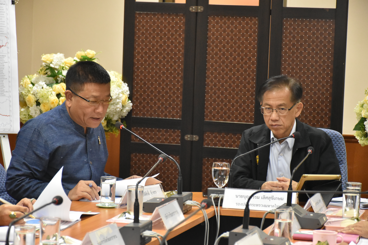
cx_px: 184
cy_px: 122
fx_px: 1227
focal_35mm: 120
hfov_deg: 17.1
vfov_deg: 11.4
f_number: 5.3
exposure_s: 1/100
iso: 2500
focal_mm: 80
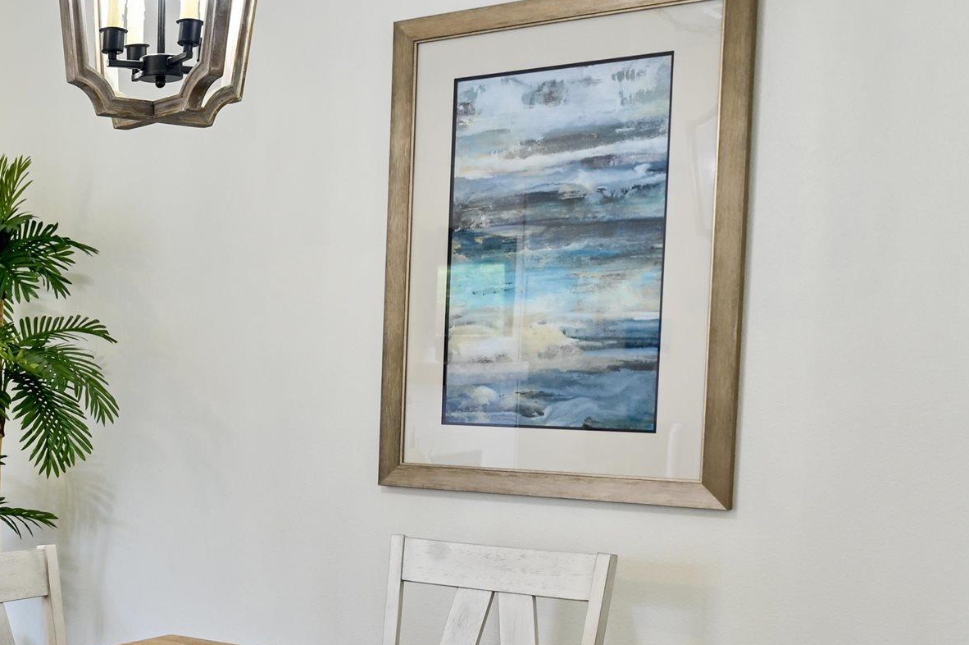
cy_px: 491
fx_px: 1398
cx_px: -71
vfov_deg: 25.6
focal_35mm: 52
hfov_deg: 33.7
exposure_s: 1/3
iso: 100
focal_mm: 20
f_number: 9
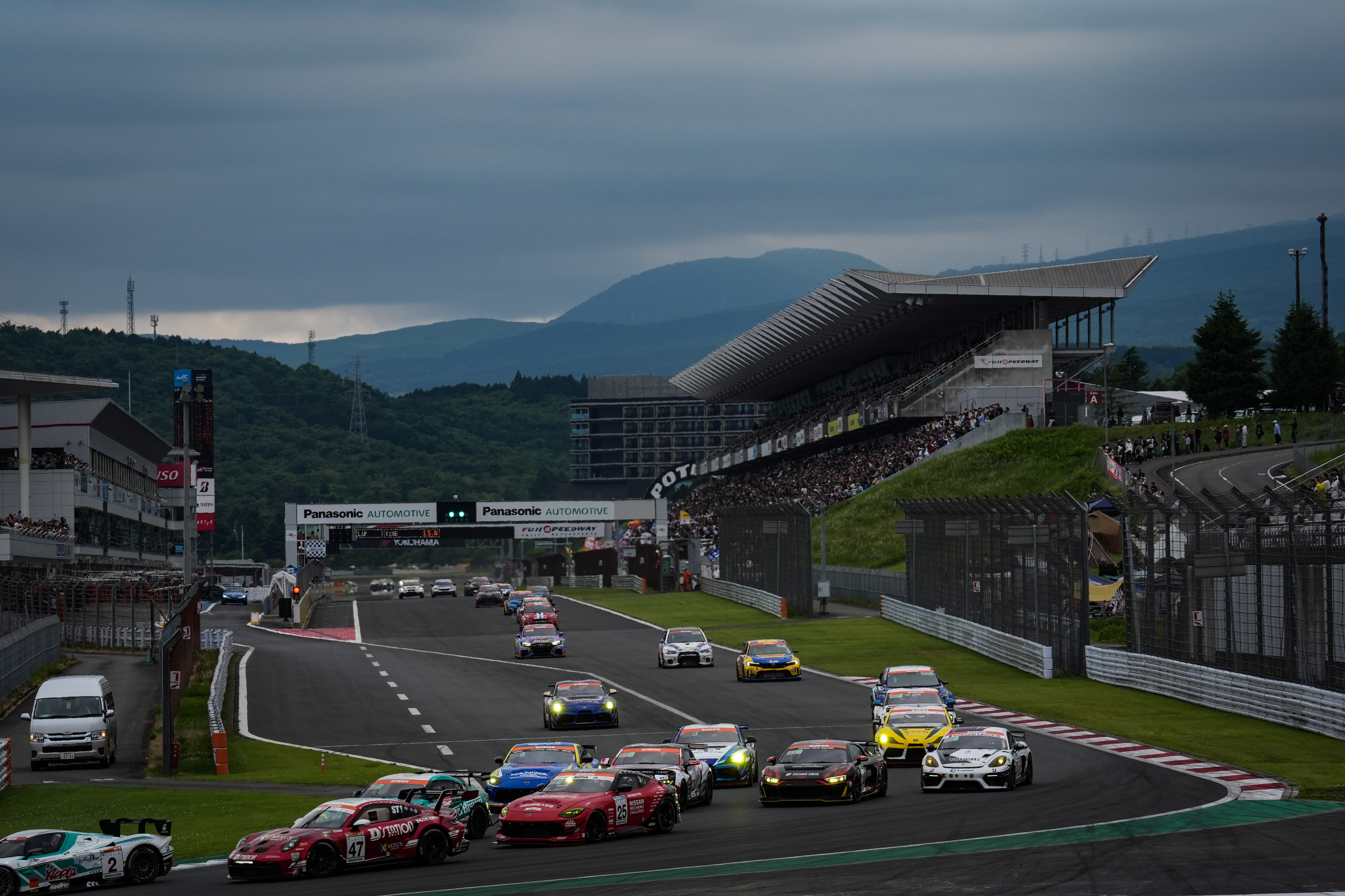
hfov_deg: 10.3
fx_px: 7472
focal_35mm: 200
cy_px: 448
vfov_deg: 6.9
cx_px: 672
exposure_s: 1/800
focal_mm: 200
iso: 500
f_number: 13
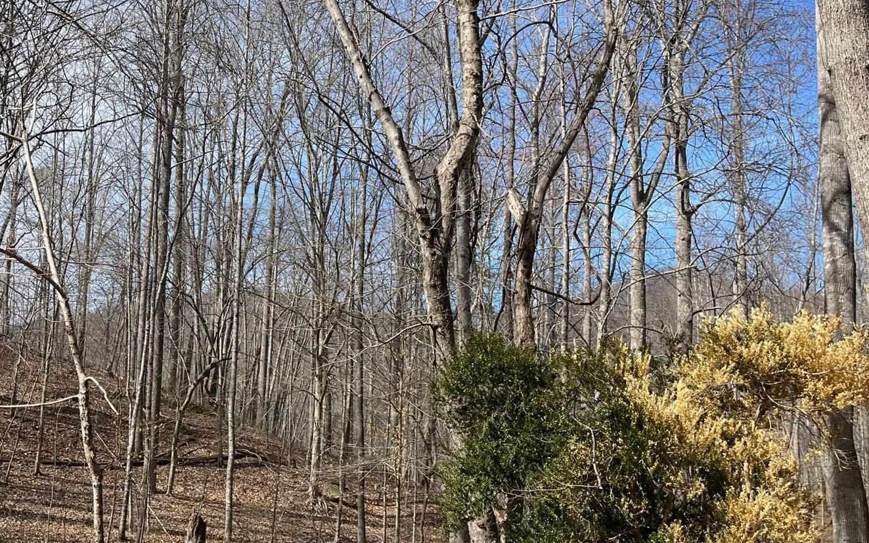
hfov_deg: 46.2
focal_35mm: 42
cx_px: 263
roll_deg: -2.2
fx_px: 995
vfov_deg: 30.4
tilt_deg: +5.6
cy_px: 347
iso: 50
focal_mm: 5.1
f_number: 1.6
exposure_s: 1/1647
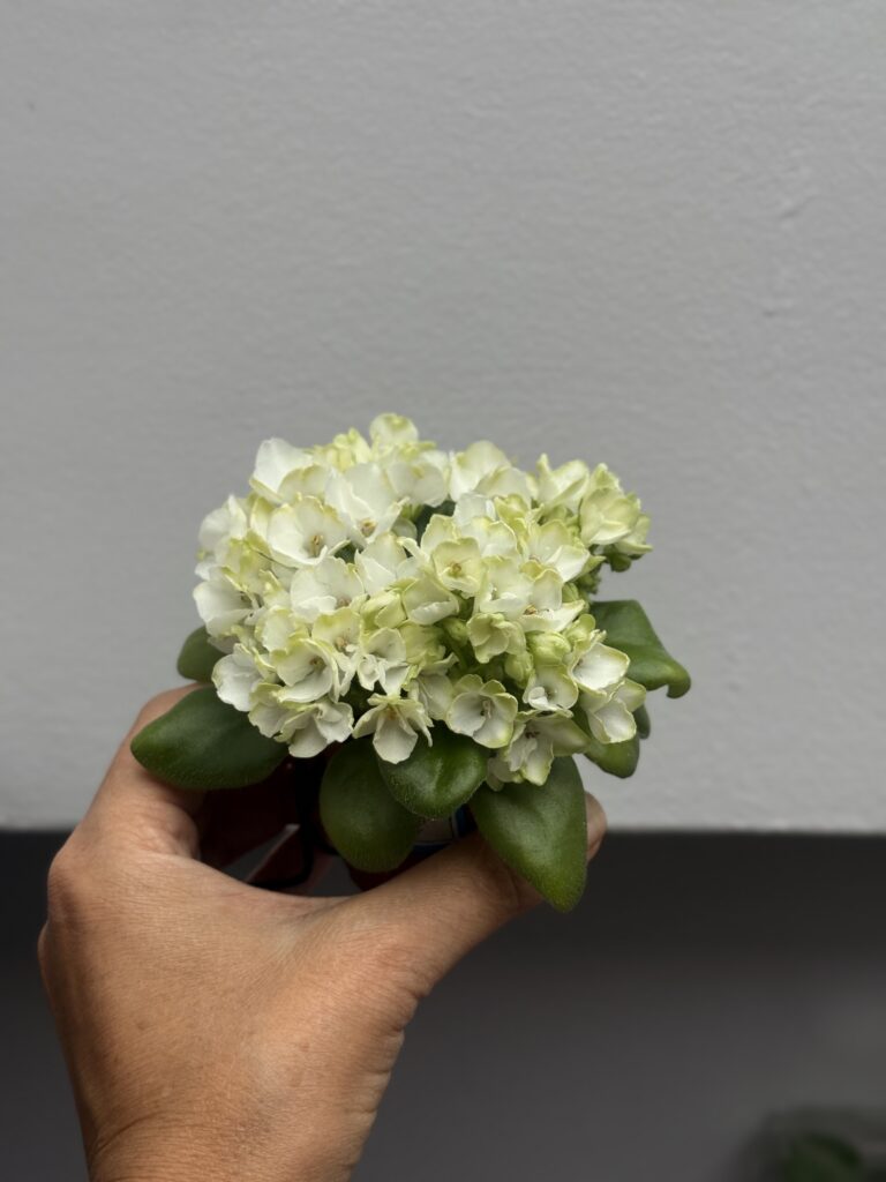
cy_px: 591
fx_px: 1775
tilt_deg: -28.2
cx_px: 443
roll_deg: -1.2
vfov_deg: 36.8
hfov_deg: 28.0
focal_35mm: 52
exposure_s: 1/1082
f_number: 1.6
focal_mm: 5.96
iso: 50
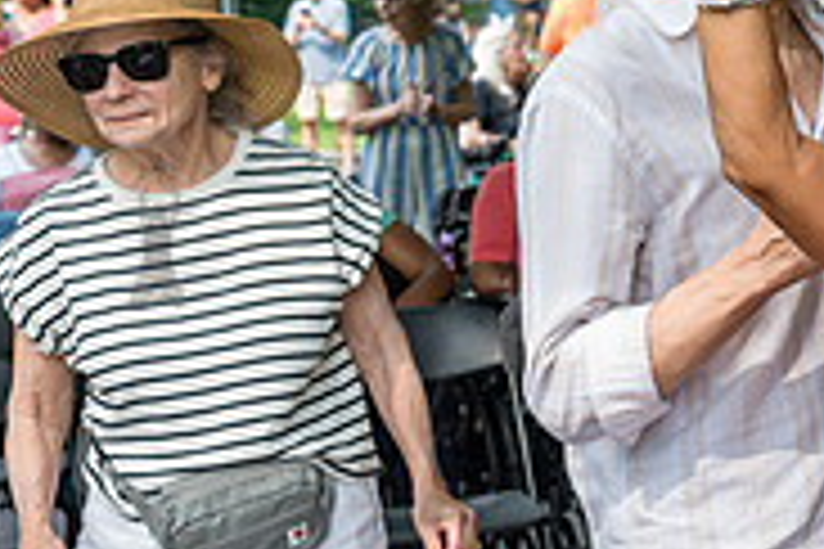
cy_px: 230
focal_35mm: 111
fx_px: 2540
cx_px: 1022
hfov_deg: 17.5
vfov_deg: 12.3
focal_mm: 35
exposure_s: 1/400
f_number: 4
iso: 640
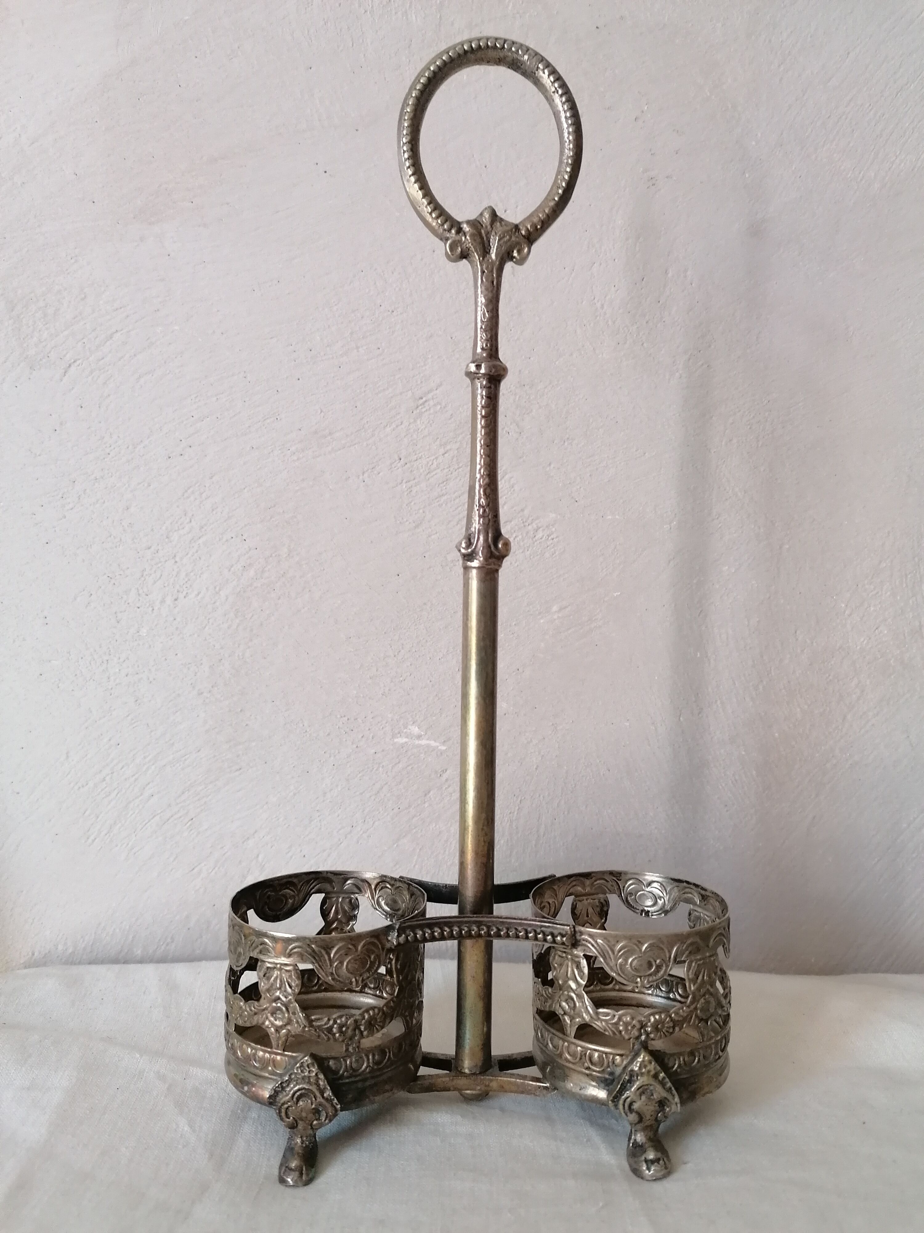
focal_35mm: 27
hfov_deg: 51.4
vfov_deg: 65.3
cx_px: 462
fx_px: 961
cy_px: 616
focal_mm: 4.75
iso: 200
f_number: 1.8
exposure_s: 1/33.3
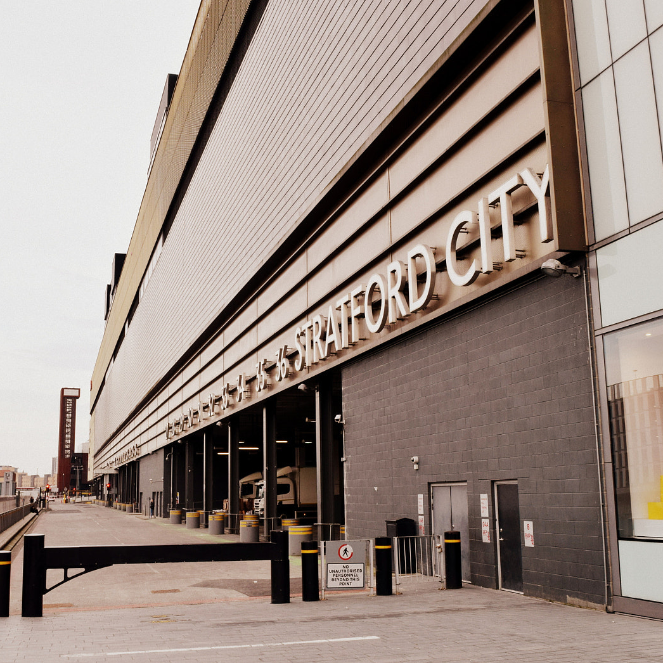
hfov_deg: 42.8
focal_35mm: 39
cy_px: 305
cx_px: 331
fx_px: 845
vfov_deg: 42.8
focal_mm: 20
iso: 400
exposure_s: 1/250
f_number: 8
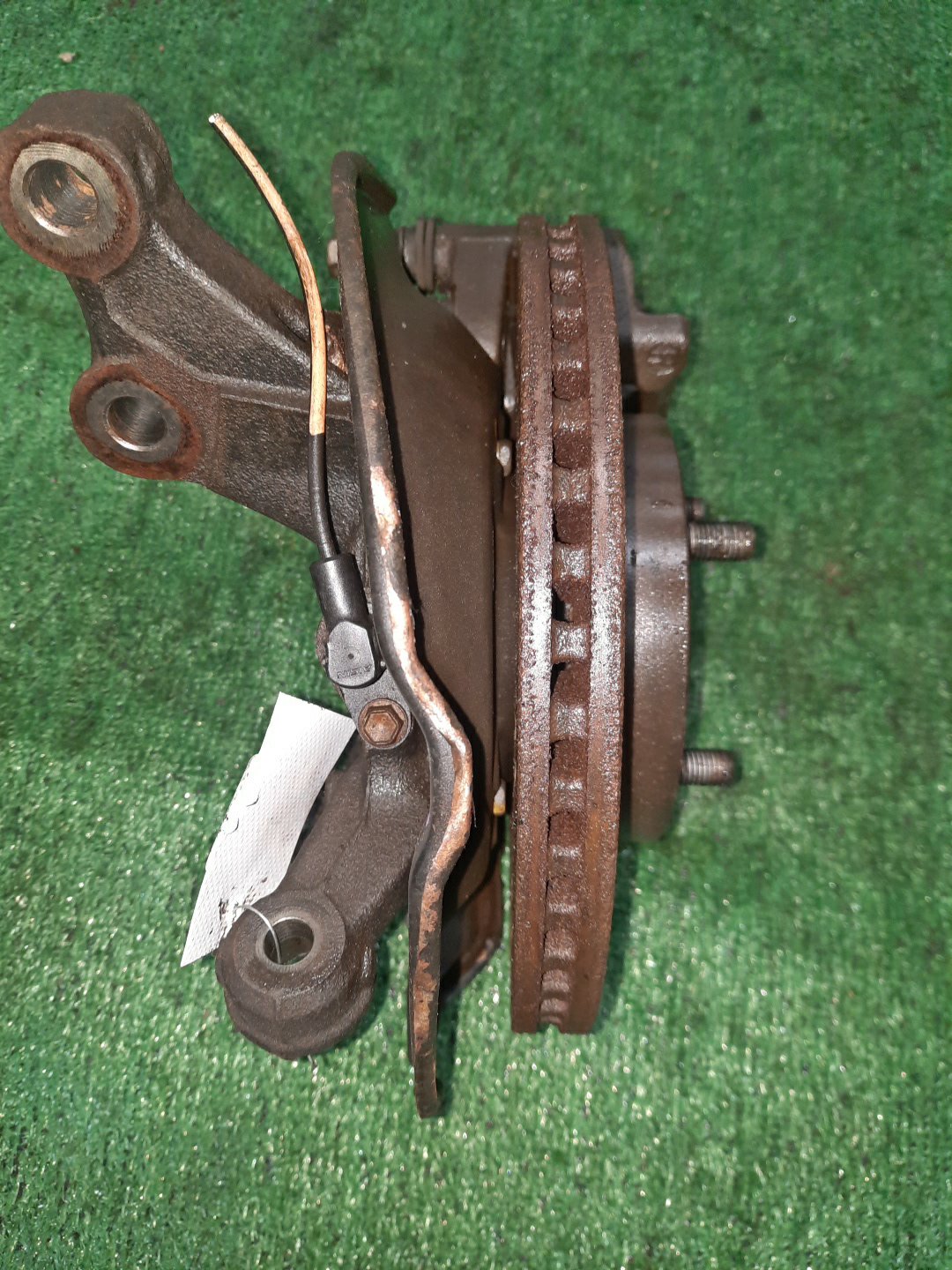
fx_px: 917
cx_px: 476
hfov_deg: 54.9
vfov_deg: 69.4
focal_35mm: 25
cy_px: 635
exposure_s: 1/25
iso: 506
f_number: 2
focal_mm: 4.6
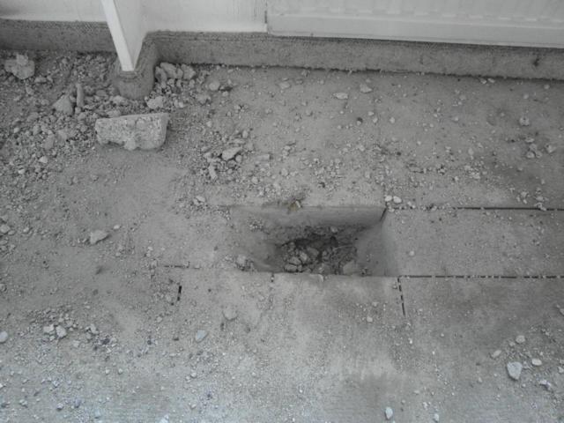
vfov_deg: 56.8
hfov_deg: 71.6
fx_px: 391
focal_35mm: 24
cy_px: 212
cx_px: 282
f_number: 3.3
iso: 1600
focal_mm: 4.4
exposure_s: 1/60
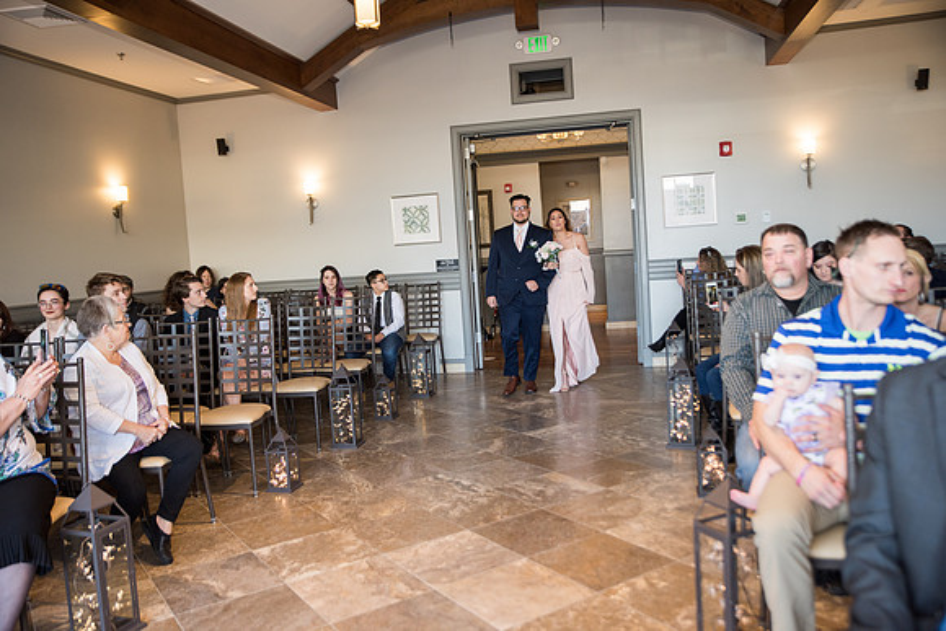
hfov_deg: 60.3
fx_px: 815
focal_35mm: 31
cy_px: 316
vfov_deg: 42.3
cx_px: 473
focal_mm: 31
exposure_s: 1/200
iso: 500
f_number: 2.8
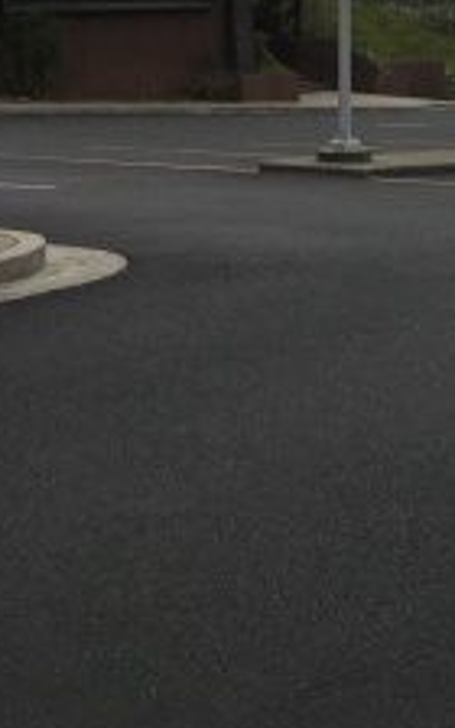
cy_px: 23
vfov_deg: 22.7
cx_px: 1017
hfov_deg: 12.4
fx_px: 1746
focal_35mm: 88
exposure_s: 1/1508
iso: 25
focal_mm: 4.15
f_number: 2.2
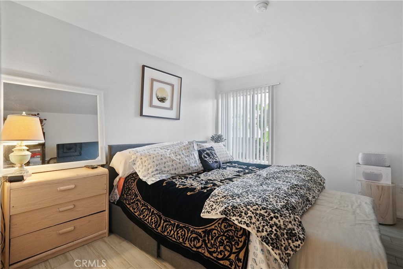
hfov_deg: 95.0
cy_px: 134
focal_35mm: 16
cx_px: 202
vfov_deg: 72.1
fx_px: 185
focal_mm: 16.5
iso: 3200
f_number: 4
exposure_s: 1/25
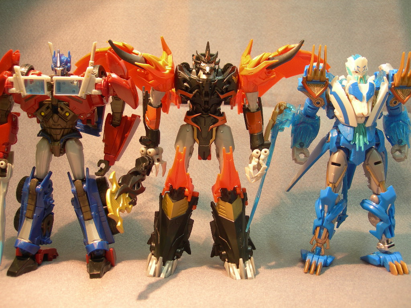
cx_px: 206
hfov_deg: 49.0
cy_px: 154
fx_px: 451
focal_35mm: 38
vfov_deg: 37.7
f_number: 2.8
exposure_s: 1/7.7
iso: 50
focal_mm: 7.8
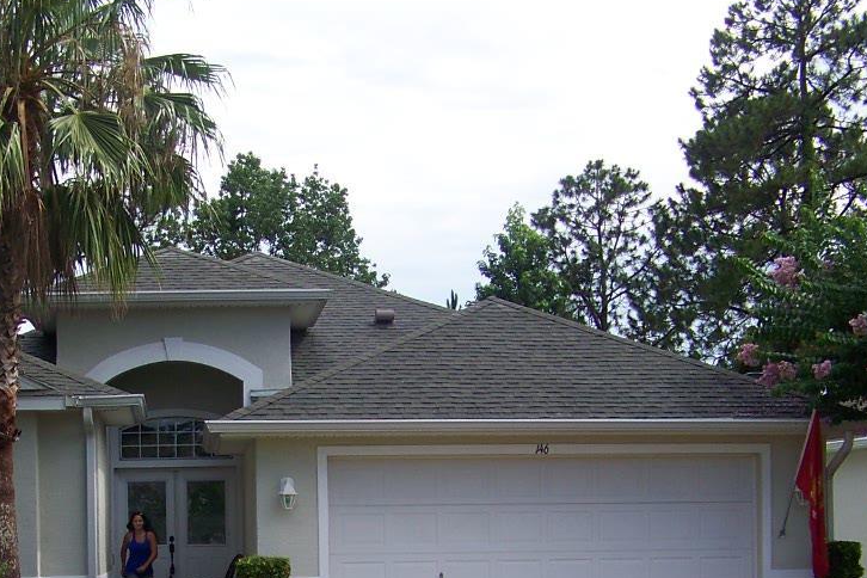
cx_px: 213
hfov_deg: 30.0
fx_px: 1589
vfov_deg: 20.1
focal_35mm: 66
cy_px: 555
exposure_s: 1/500
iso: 64
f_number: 2.8
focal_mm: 5.85
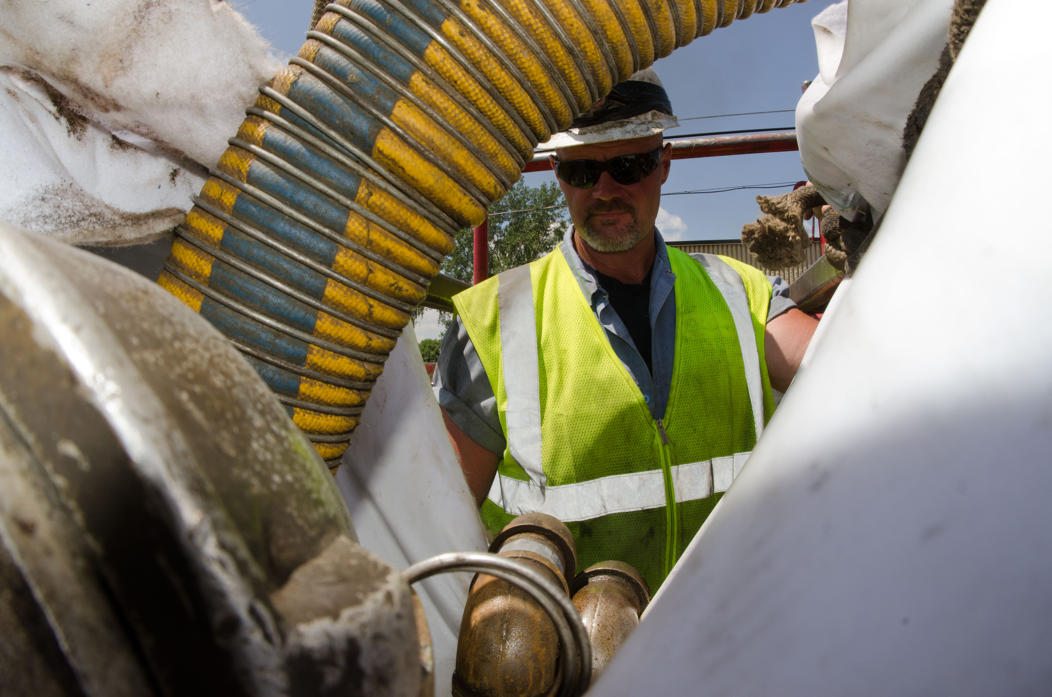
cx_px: 526
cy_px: 348
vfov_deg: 52.9
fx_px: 700
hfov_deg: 73.9
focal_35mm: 24
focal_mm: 16
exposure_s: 1/250
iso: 320
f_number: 22
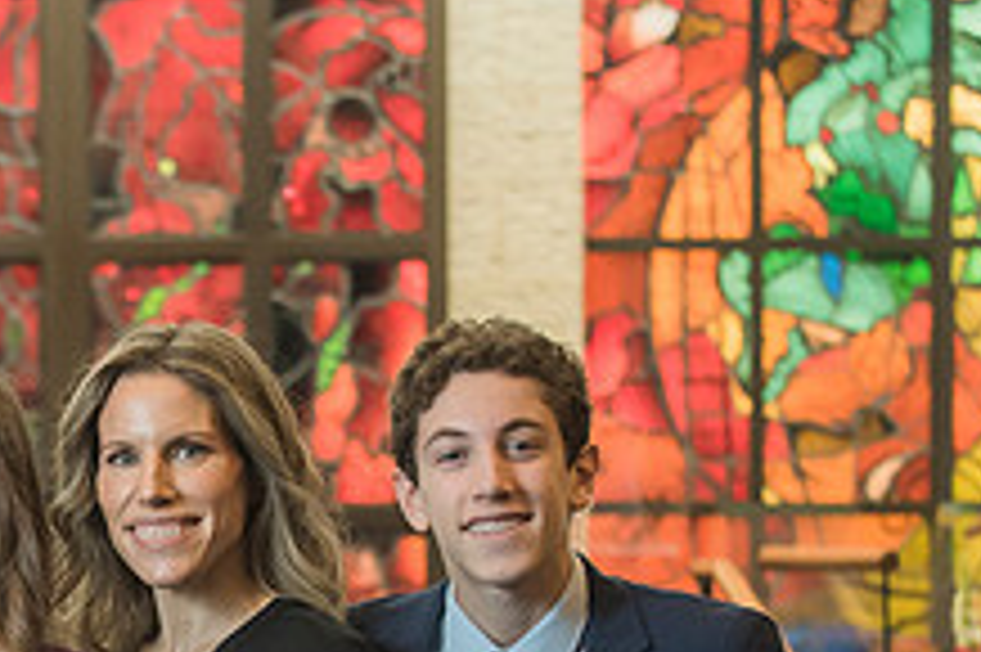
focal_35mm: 227
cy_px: 764
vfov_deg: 6.0
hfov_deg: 9.0
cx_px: 79
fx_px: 6181
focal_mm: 75
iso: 1600
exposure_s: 1/125
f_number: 4
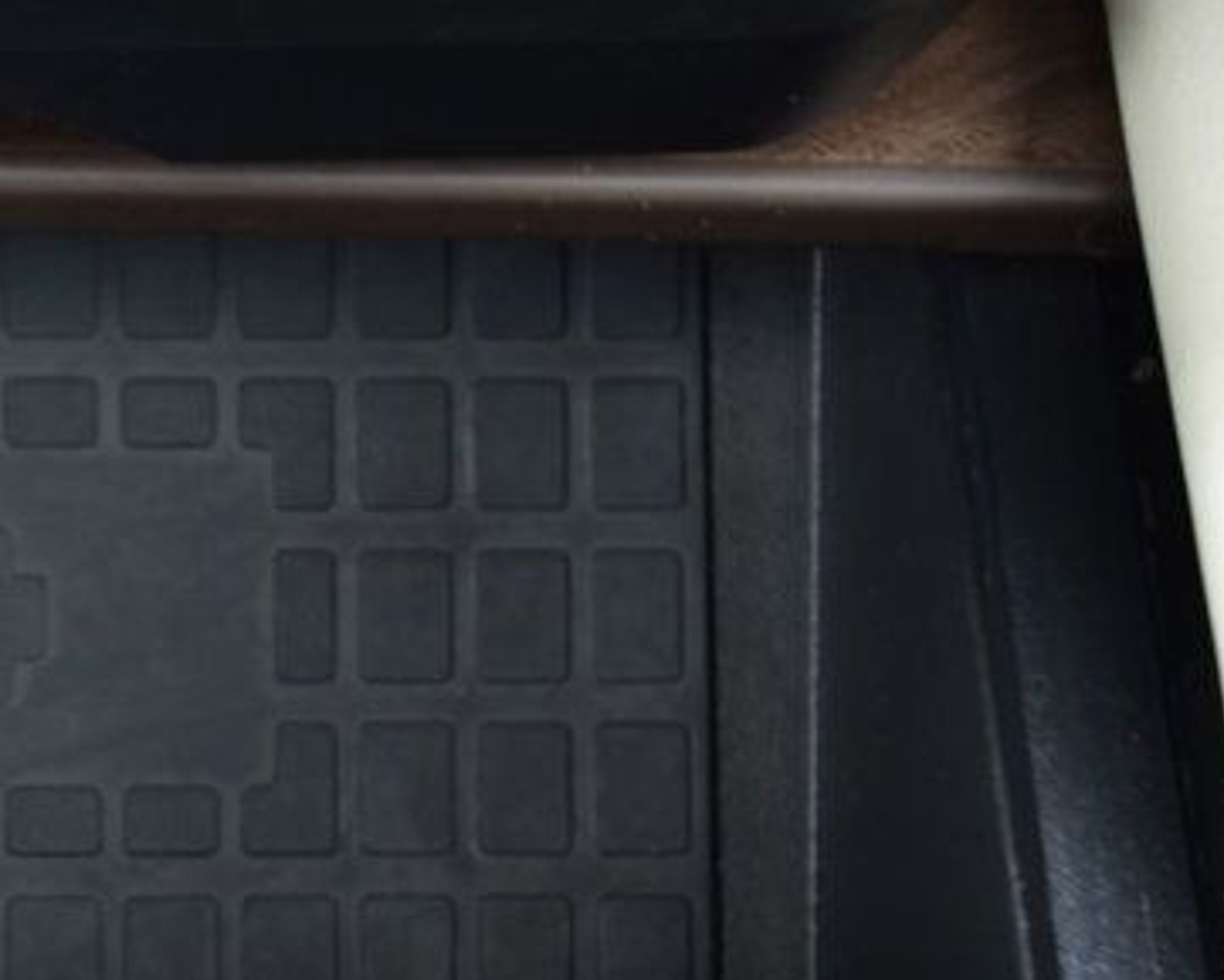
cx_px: -325
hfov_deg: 8.7
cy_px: 529
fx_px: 7947
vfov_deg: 7.1
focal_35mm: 219
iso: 400
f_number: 6.3
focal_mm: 55
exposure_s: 1/20
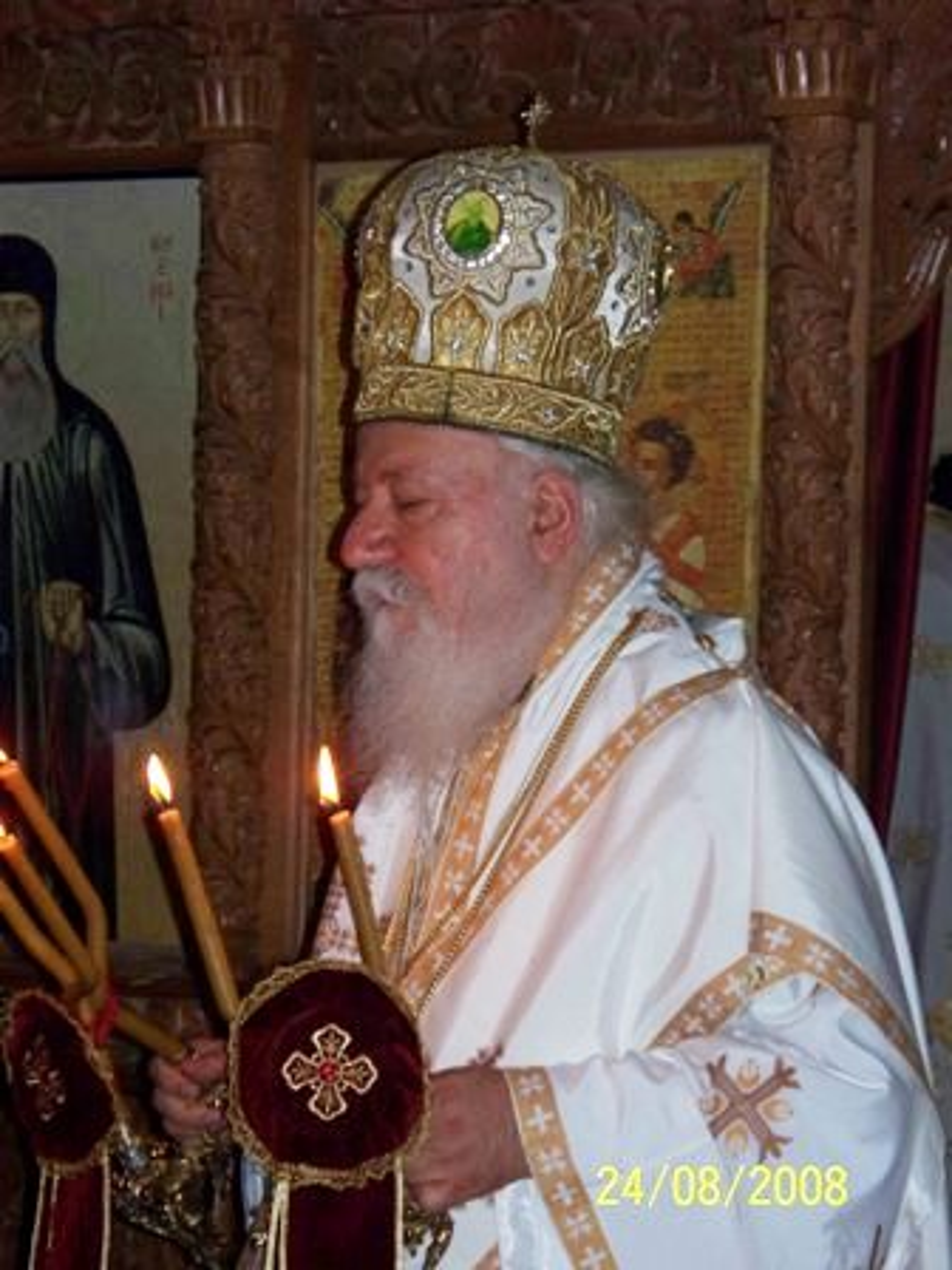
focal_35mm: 105
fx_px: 3850
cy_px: 635
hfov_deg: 14.1
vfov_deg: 18.7
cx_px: 476
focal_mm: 22.05
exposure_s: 1/50
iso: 200
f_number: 3.8
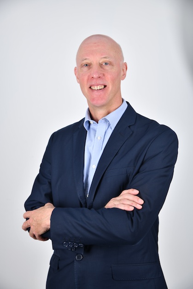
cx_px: 96
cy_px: 144
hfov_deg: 21.9
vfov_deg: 32.4
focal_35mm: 62
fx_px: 498
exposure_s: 1/160
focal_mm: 62
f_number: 7.1
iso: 100
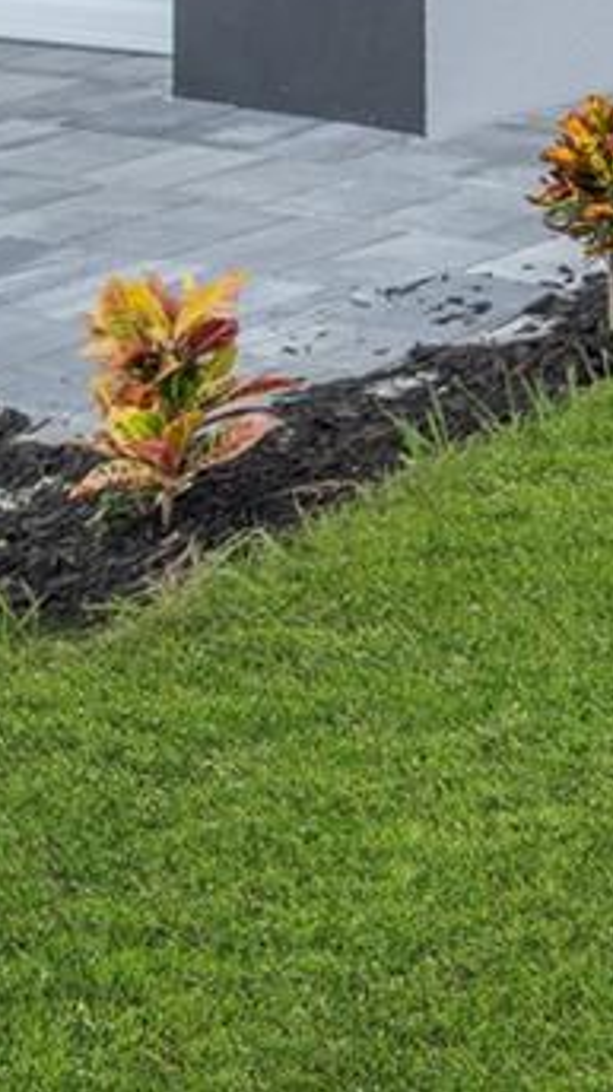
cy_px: -384
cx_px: 1585
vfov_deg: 23.5
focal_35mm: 78
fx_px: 2258
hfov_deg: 11.8
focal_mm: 16
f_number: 5.6
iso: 100
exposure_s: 1/250
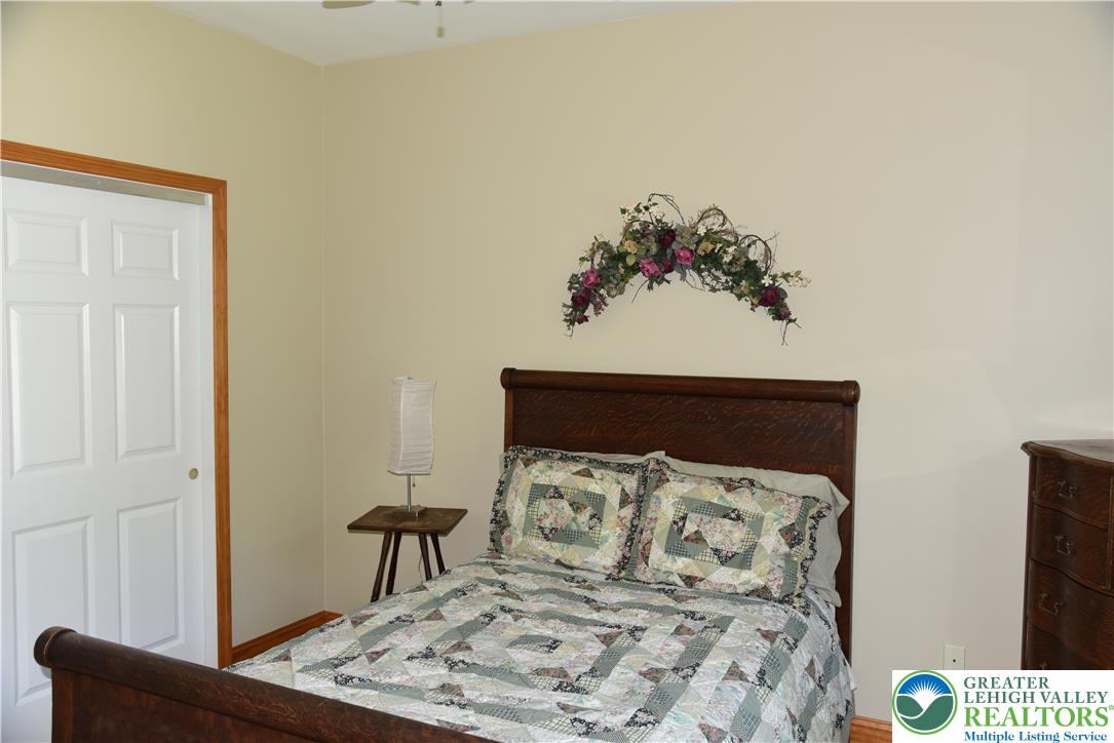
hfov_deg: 61.9
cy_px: 372
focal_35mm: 30
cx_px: 557
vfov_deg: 43.6
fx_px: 929
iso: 800
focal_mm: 30
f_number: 5
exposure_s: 1/60
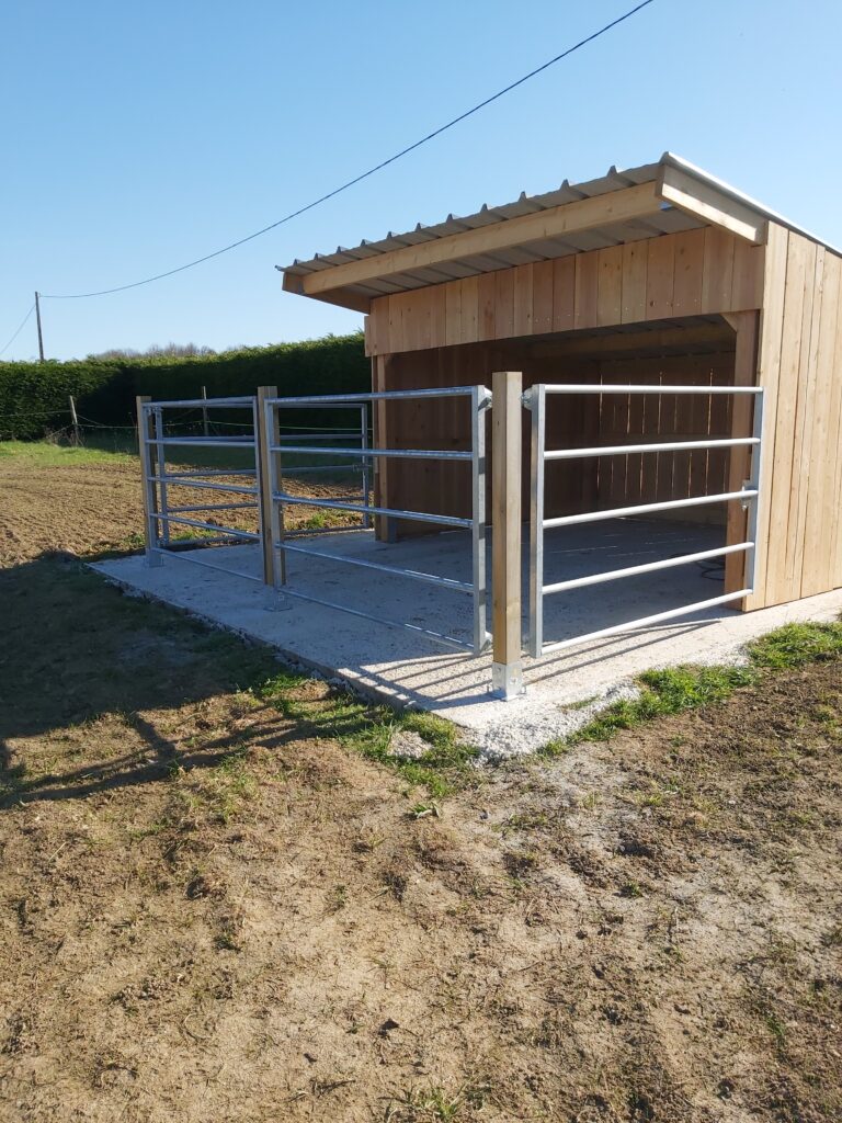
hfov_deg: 53.1
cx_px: 421
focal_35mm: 26
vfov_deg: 67.3
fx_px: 843
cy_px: 562
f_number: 1.7
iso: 64
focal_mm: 3.92
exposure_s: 1/1593
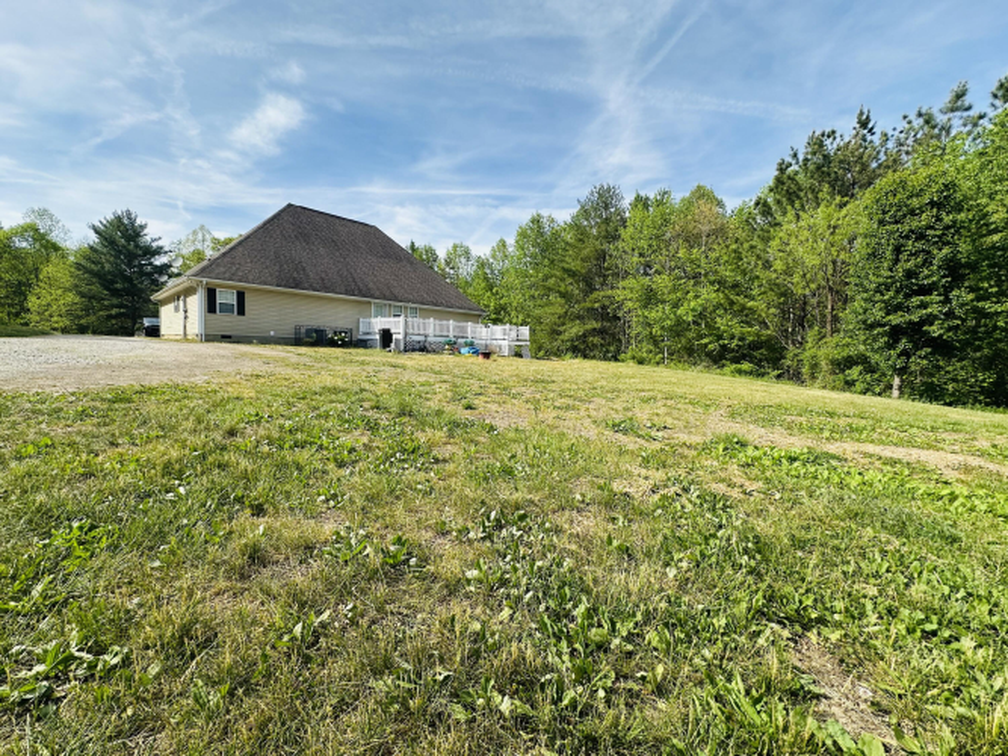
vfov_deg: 85.7
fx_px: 408
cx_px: 504
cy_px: 378
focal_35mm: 14
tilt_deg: -4.0
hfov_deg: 102.1
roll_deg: -2.0
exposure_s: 1/1033
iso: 50
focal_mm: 2.22
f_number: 2.2
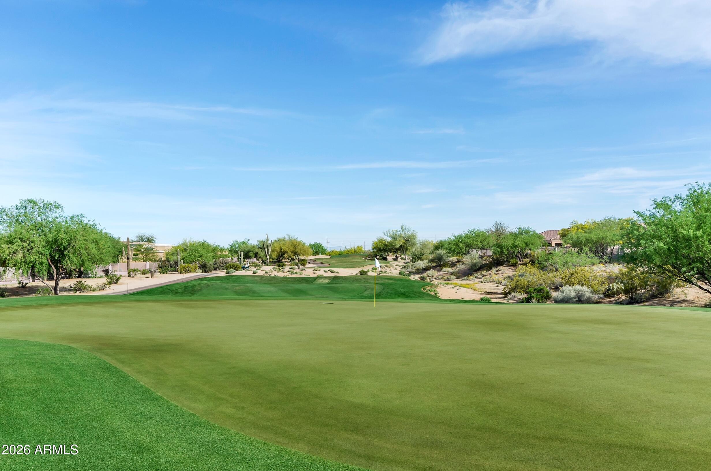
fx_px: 591
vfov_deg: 43.4
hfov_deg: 62.0
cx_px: 356
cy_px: 236
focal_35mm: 30
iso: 250
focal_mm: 20
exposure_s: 1/320
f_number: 9
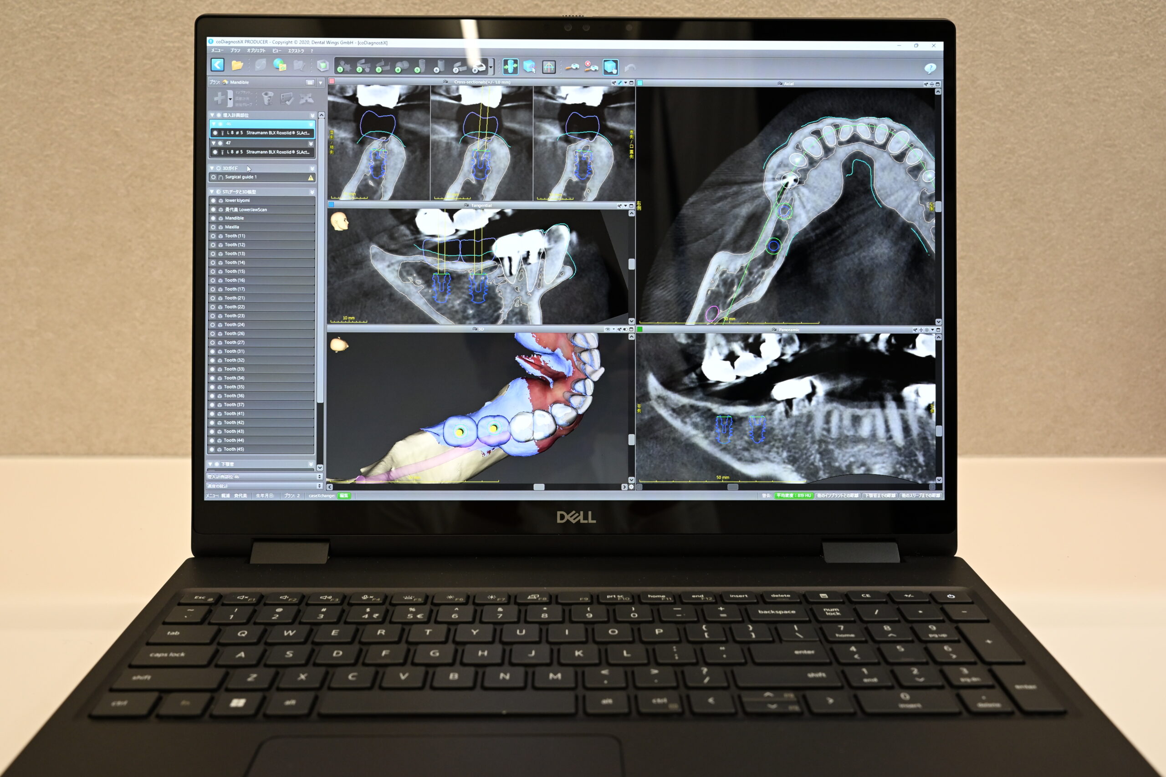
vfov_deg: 38.9
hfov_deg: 55.8
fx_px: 1101
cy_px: 388
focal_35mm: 34
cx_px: 583
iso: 1600
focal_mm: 34
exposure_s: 1/80
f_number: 7.1
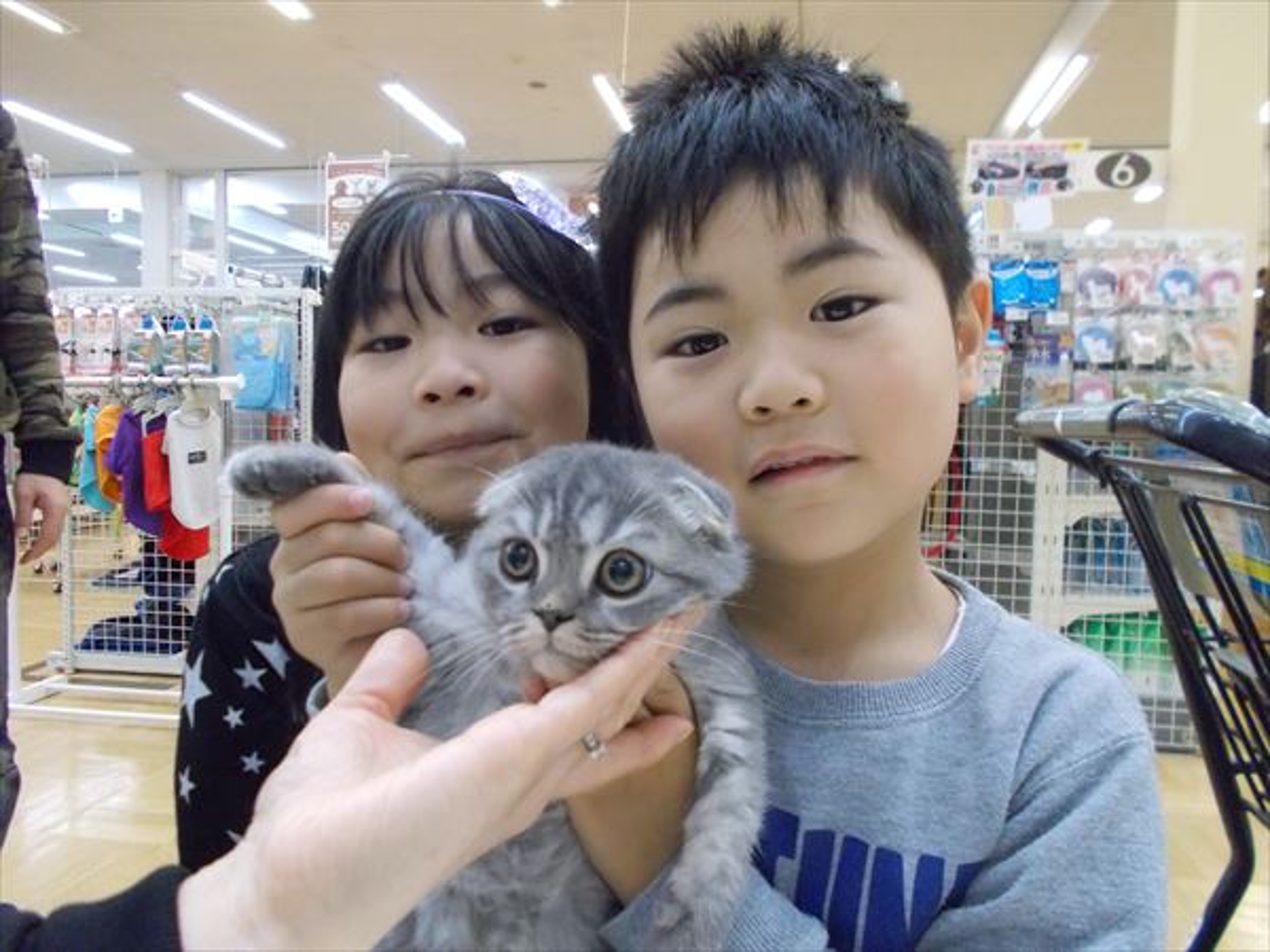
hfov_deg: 67.3
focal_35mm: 26
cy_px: 476
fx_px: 954
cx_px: 635
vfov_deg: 53.1
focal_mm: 4.6
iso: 800
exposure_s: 1/100
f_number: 3.2
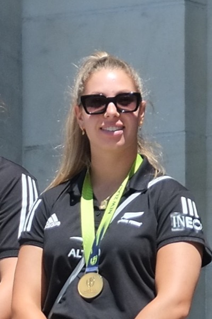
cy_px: 160
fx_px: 2654
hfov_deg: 4.6
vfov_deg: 6.9
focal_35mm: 300
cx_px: 106
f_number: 4.8
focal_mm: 200
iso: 400
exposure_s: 1/1500
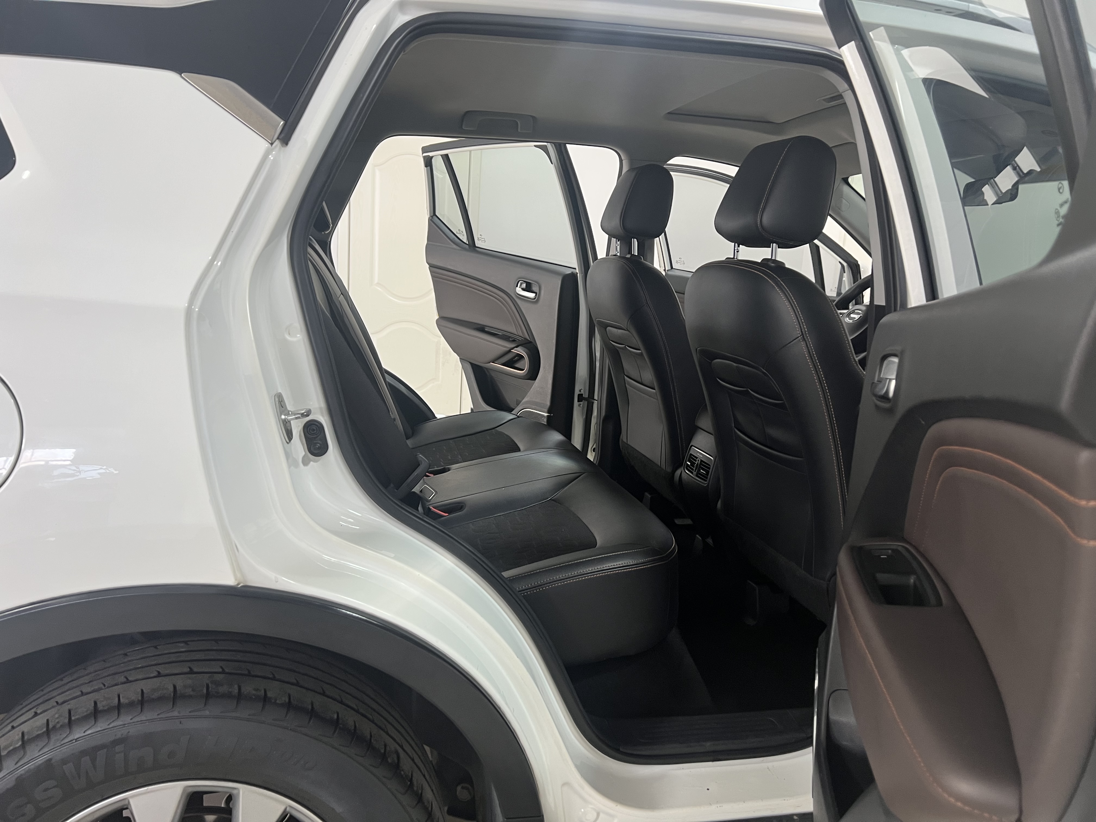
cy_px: 411
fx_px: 823
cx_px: 548
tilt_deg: -6.4
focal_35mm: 26
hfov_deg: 67.3
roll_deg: -2.6
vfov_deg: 53.1
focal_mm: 5.7
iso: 100
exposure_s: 1/50
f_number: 1.5
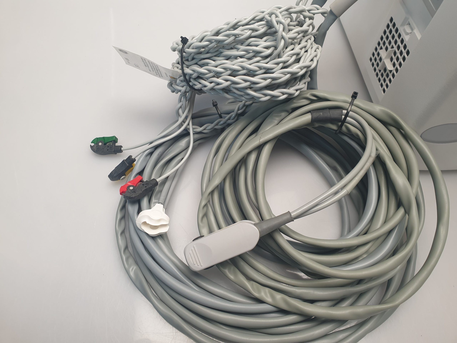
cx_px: 228
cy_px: 172
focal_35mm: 26
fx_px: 343
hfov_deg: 67.3
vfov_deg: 53.1
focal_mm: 4.3
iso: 80
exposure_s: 1/50
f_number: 2.4
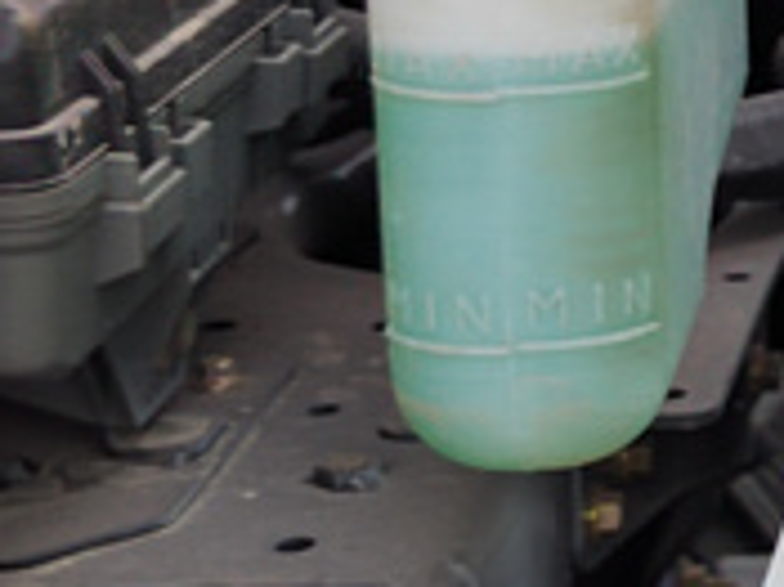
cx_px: 1344
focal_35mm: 137
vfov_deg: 10.7
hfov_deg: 13.2
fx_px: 3101
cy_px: 40
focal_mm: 5.52
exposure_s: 1/838
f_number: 1.9
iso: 347
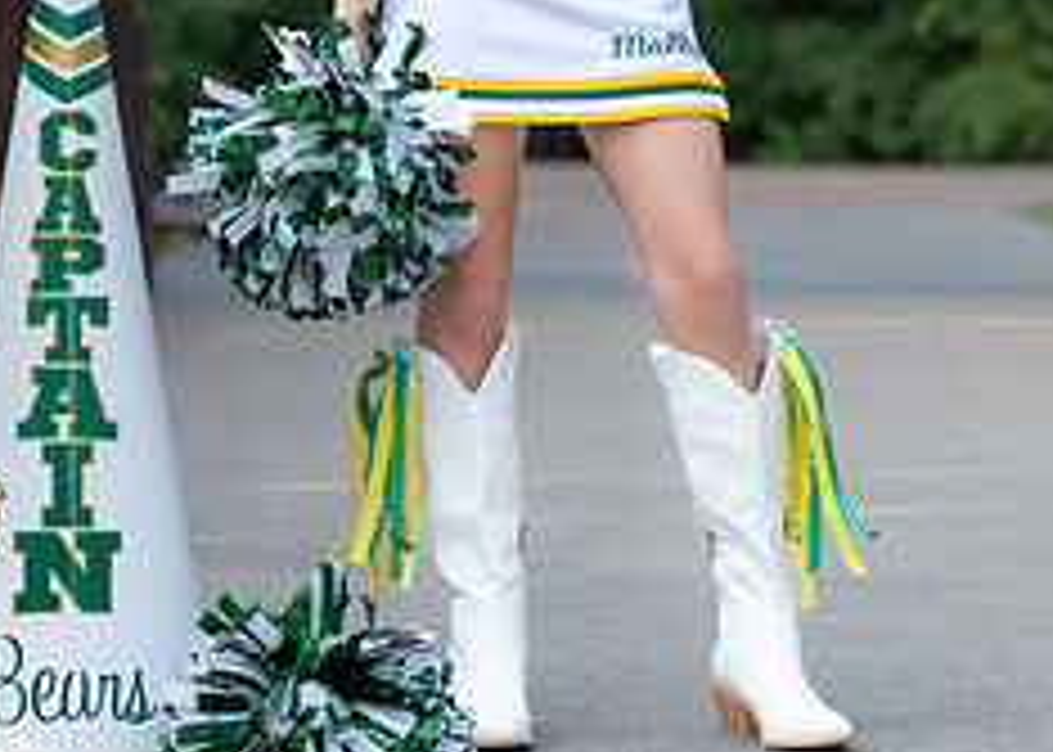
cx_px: 598
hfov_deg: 8.6
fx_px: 7026
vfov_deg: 6.1
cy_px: -118
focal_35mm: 235
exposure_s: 1/800
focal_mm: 70
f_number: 2.8
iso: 320
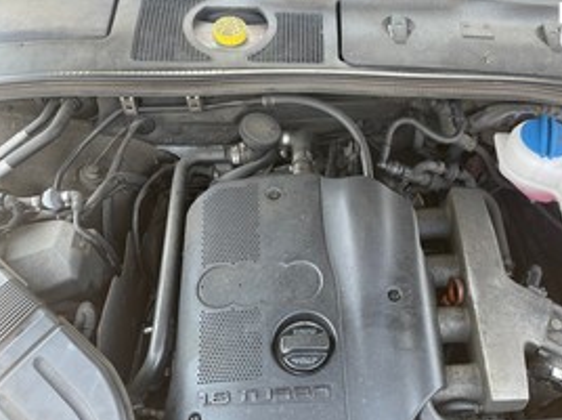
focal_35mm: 34
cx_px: 344
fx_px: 551
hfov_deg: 53.6
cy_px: 273
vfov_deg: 41.2
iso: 50
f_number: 1.6
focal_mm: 4.2
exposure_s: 1/121
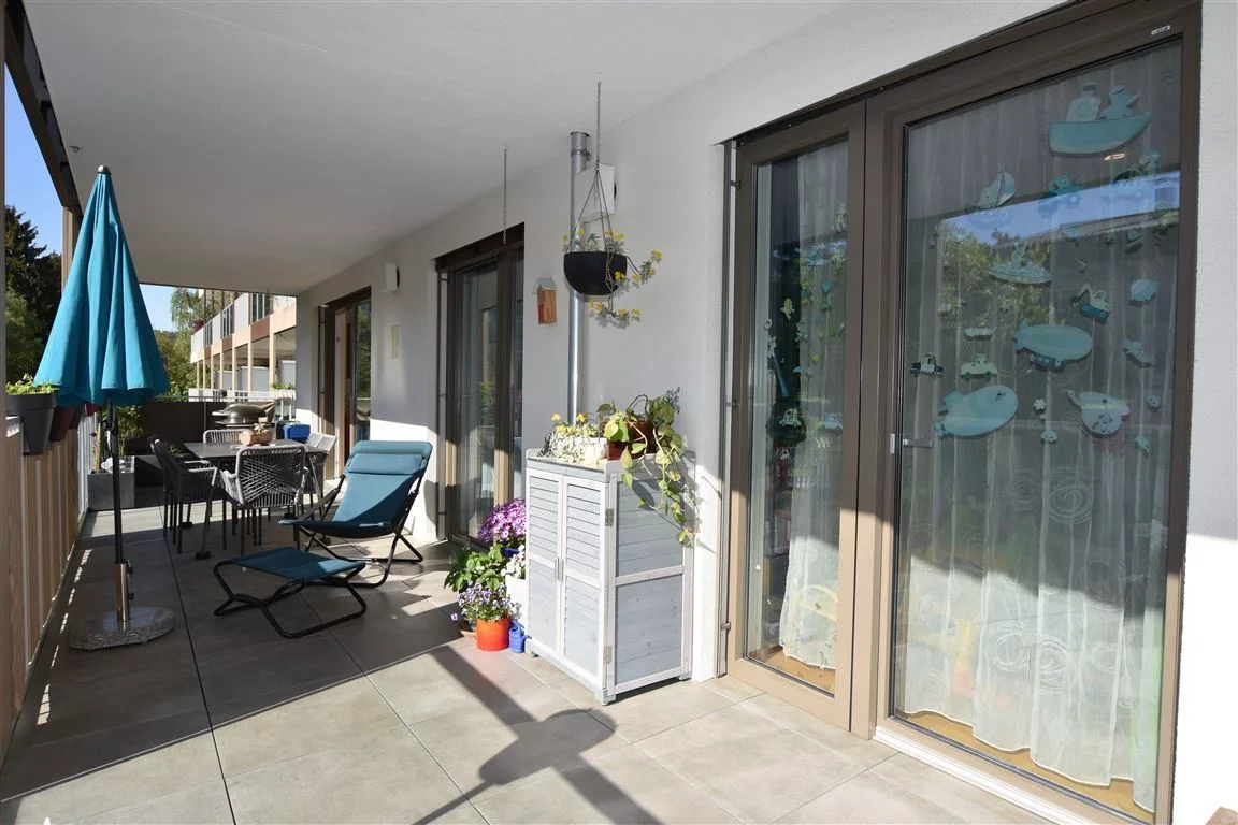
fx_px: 671
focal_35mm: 20
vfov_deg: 63.2
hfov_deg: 85.4
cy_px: 412
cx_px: 619
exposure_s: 1/200
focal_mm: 13
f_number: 8
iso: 100
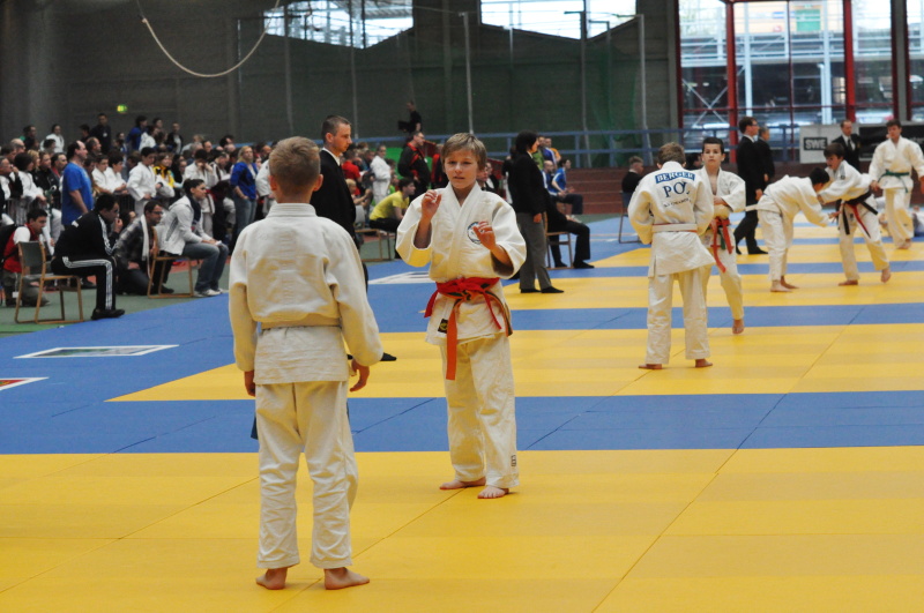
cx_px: 462
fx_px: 2691
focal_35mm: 105
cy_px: 306
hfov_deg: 19.5
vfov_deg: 13.0
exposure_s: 1/1000
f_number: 5
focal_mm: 70
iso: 3200
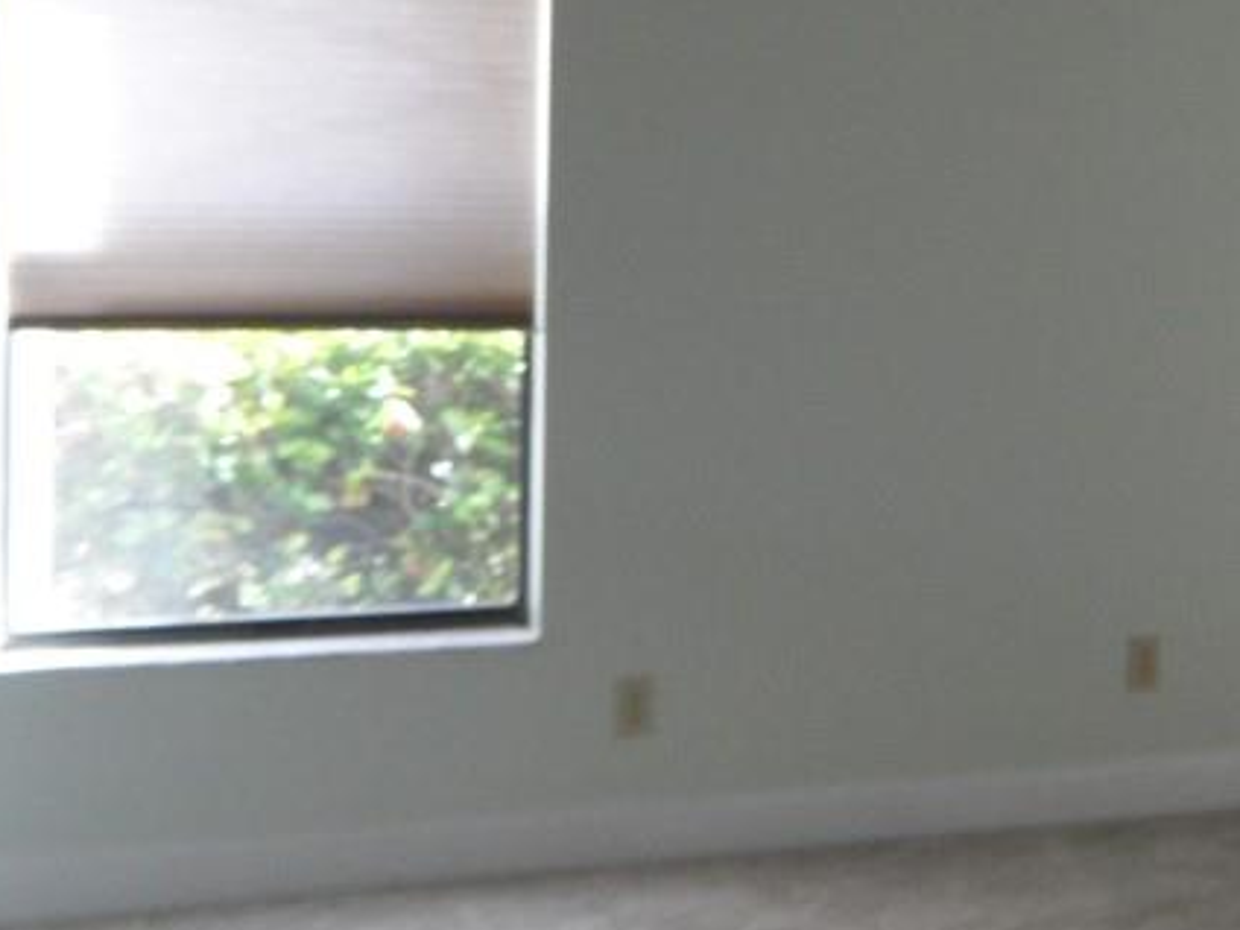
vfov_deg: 25.0
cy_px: 249
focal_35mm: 58
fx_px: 2078
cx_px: 1342
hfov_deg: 30.0
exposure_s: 1/45
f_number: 3.2
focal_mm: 3.9
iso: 100
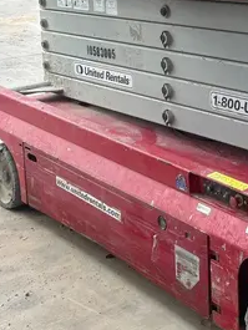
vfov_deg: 26.1
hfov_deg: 19.6
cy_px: 29
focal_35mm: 72
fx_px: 687
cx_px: 269
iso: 40
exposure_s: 1/156
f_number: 1.5
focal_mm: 5.7
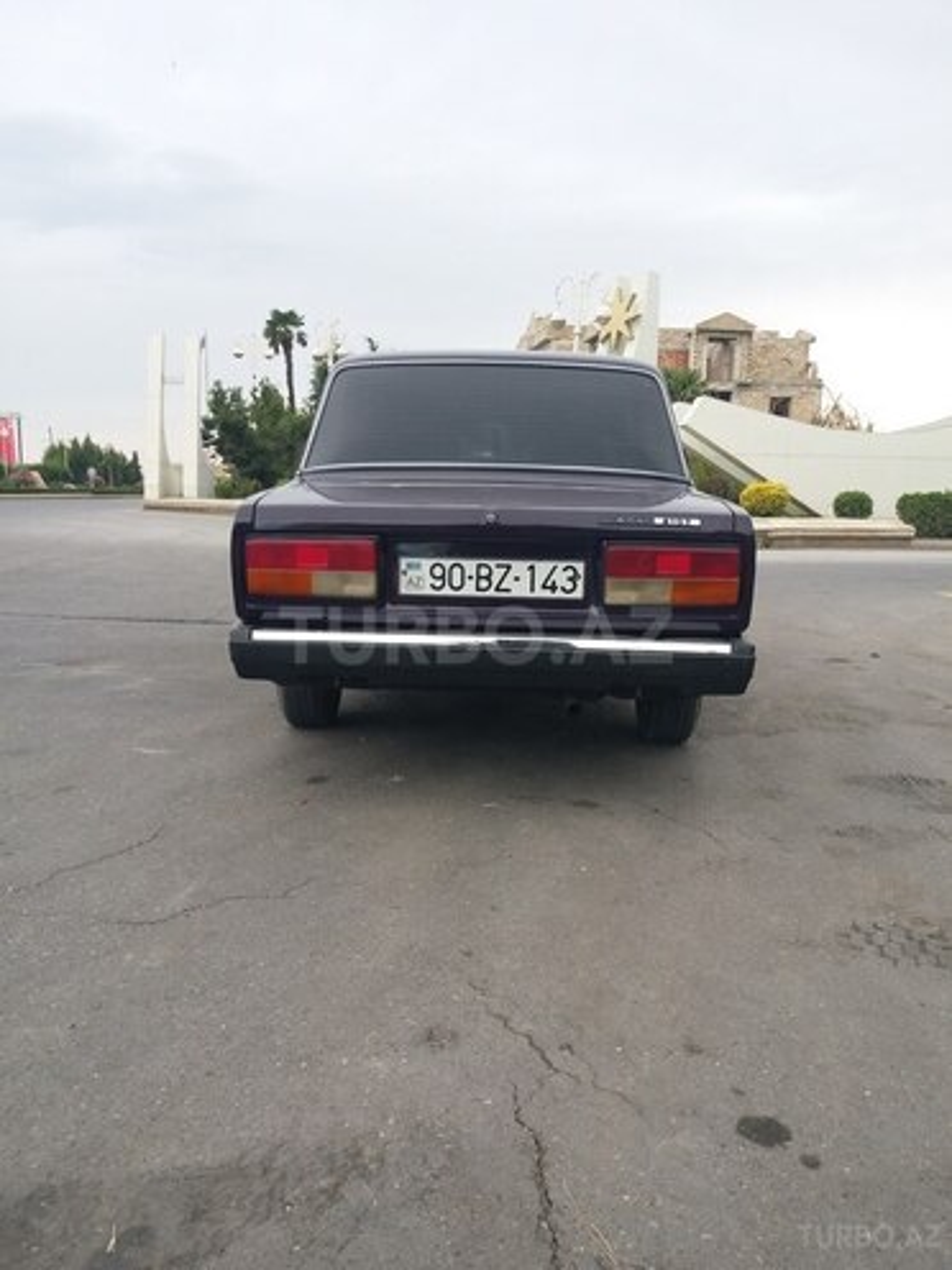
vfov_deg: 65.3
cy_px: 635
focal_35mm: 27
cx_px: 476
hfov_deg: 51.4
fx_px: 990
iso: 40
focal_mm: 3.7
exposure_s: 1/154
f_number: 1.9
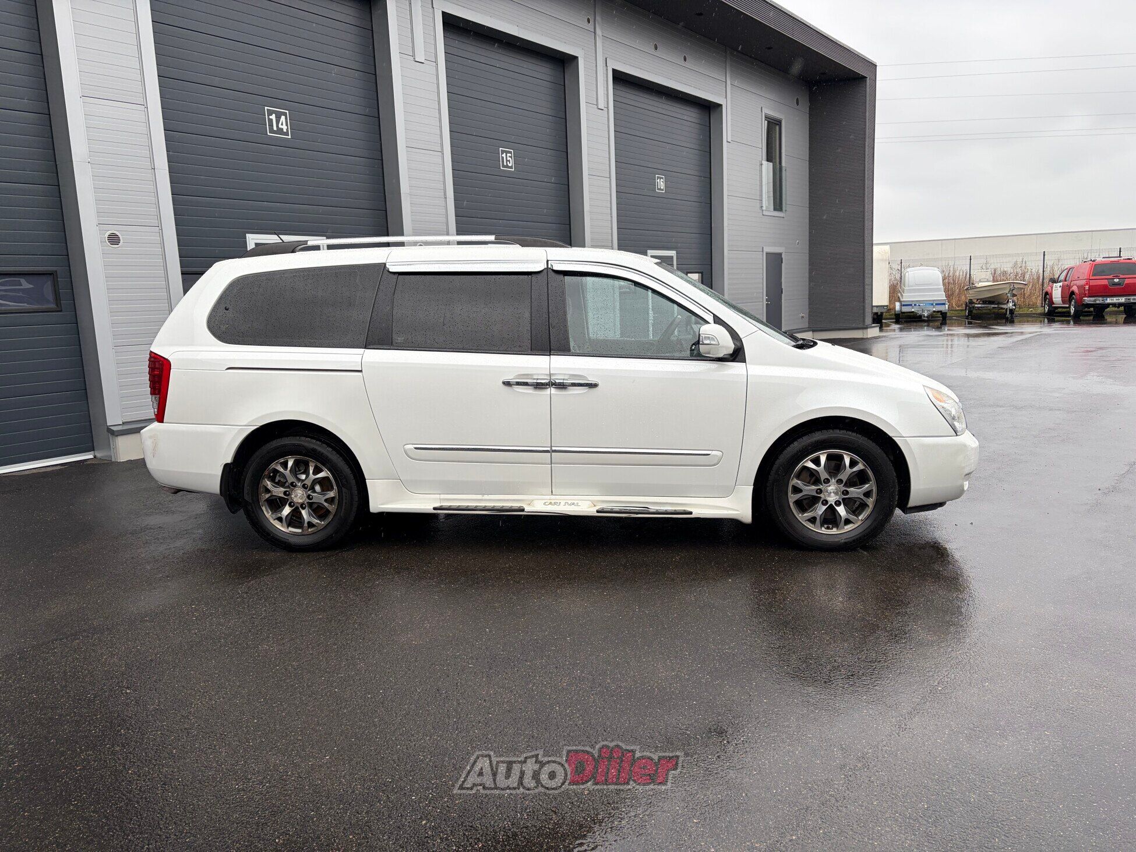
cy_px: 426
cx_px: 568
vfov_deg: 53.1
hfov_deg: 67.3
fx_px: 853
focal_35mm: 26
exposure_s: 1/576
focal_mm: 5.96
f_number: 1.6
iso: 50
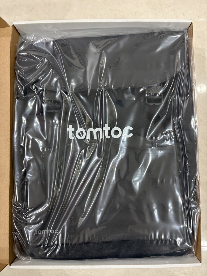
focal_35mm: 26
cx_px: 104
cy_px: 138
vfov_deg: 67.3
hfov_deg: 53.1
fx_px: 207
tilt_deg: -85.8
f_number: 1.6
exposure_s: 1/60
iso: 400
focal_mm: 5.96
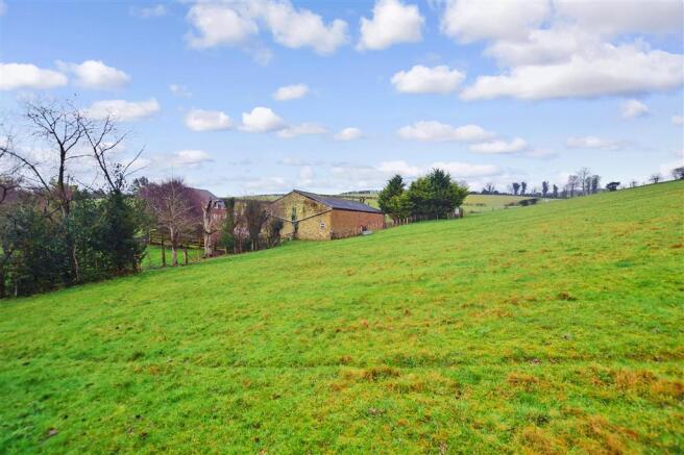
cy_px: 228
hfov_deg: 100.4
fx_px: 285
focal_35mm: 15
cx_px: 342
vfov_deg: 77.3
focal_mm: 10
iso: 100
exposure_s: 1/40
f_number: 5
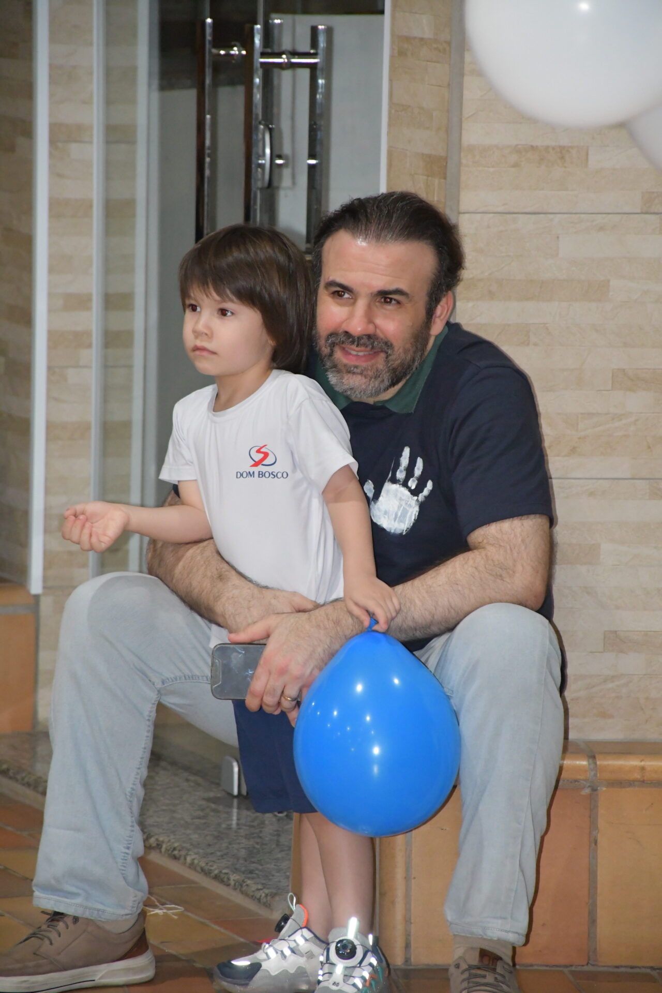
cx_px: 331
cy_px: 496
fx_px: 5792
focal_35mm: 210
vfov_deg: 9.8
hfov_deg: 6.5
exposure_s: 1/60
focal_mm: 140
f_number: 5.6
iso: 5600
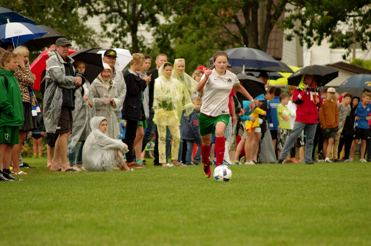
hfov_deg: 8.1
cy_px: 123
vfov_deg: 5.4
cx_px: 186
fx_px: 2622
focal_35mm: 255
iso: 400
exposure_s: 1/640
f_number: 4.5
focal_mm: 170
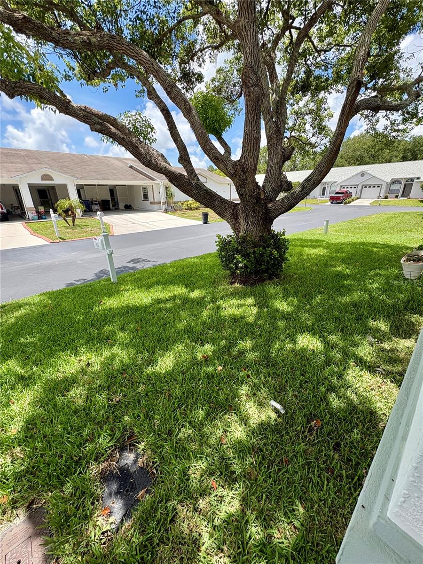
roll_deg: +1.6
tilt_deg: -20.7
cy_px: 282
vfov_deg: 102.1
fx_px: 228
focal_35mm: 14
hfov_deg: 85.7
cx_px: 212
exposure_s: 1/944
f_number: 2.2
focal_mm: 2.22
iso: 64
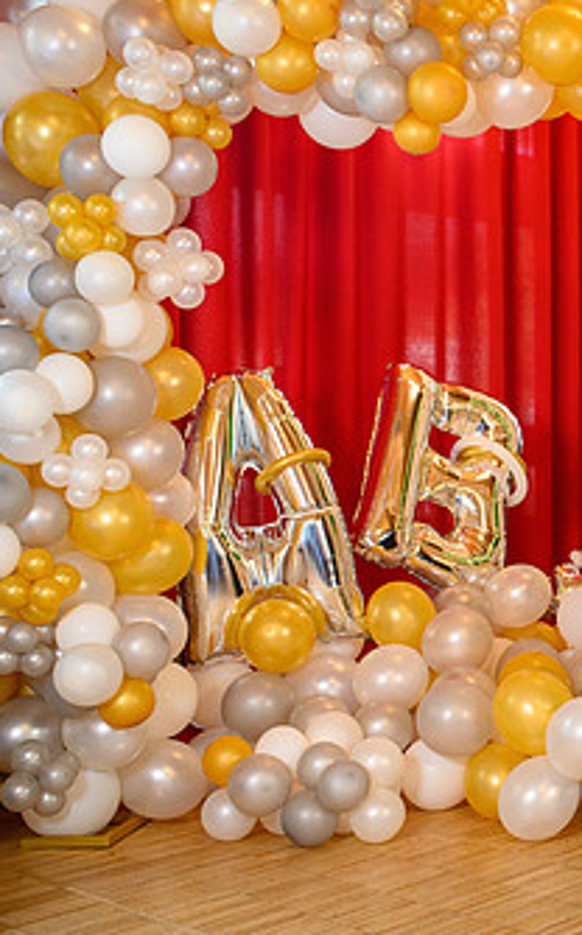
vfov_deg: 33.0
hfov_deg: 19.3
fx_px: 1578
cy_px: 440
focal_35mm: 62
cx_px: 761
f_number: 3.5
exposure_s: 1/100
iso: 1250
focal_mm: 35
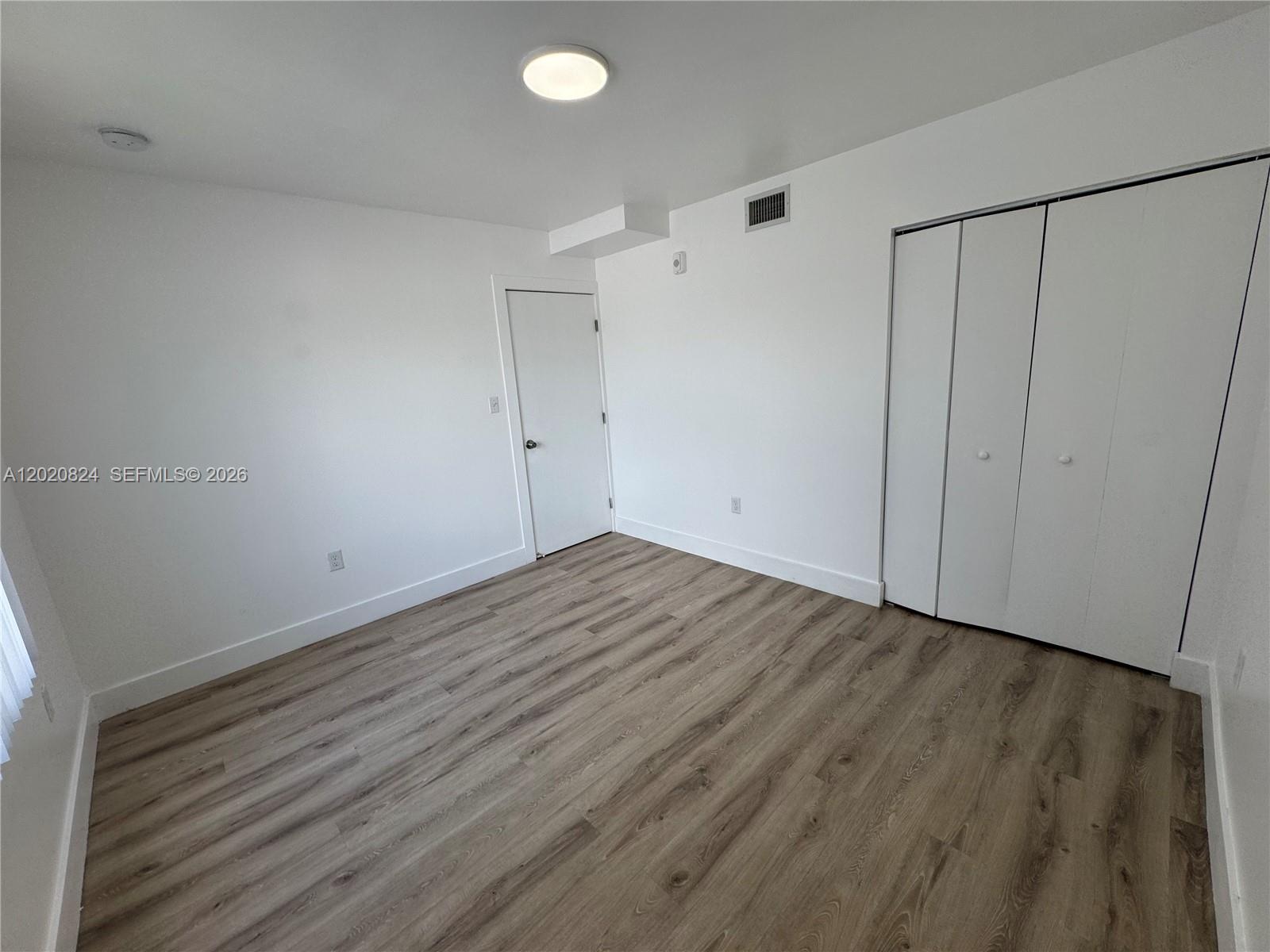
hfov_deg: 102.1
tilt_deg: -10.5
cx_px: 635
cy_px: 476
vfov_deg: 85.7
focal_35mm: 14
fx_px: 514
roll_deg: +2.7
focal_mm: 2.22
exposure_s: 1/158
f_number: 2.2
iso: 40
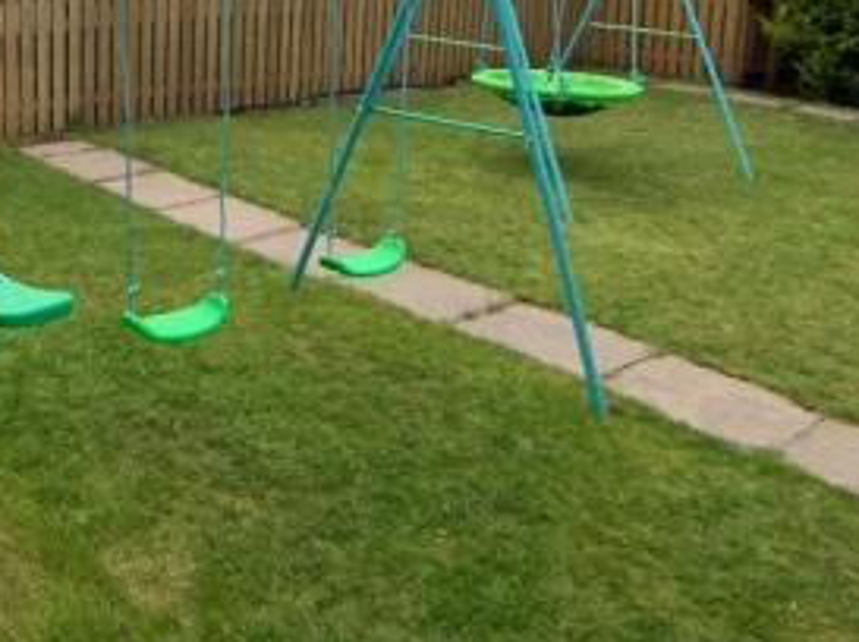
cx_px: 30
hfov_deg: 29.5
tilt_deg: -7.9
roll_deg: +1.4
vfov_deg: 23.0
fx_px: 1537
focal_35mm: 62
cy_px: 55
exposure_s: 1/770
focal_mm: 3
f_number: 1.8
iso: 16
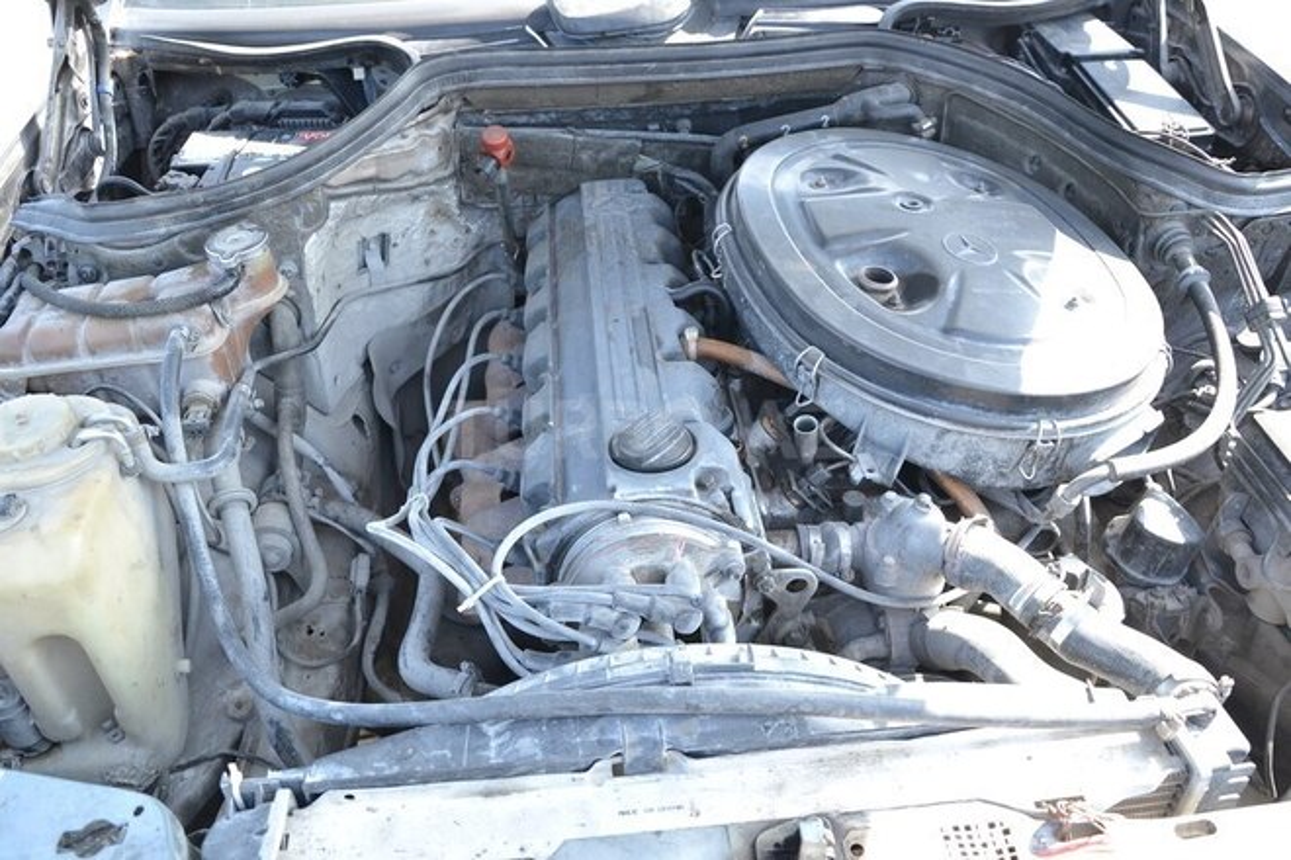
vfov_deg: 47.9
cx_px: 646
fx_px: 968
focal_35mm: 27
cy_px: 430
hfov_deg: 67.4
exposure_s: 1/100
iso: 200
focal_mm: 18
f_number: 4.5
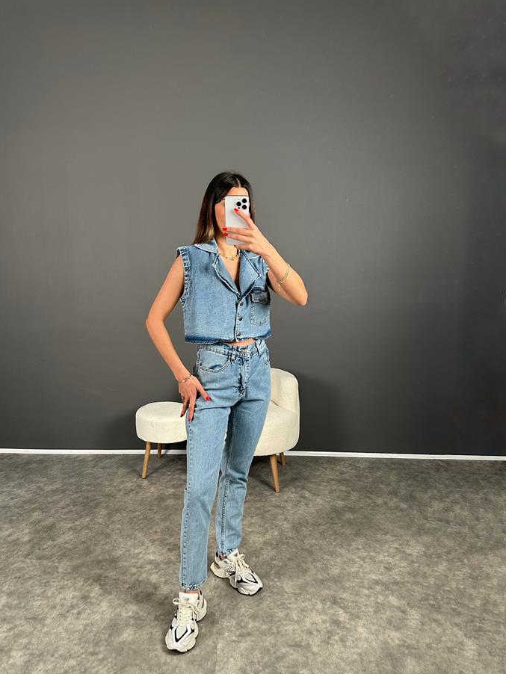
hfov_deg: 54.9
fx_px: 487
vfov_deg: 69.4
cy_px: 343
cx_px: 245
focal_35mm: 25
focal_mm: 6.86
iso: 200
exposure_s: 1/121
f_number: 1.78
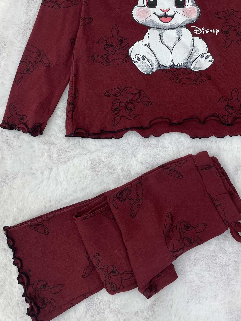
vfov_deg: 46.1
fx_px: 371
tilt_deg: -81.1
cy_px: 108
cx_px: 150
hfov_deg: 35.8
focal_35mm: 40
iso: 50
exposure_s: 1/100
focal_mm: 4.2
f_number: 1.6
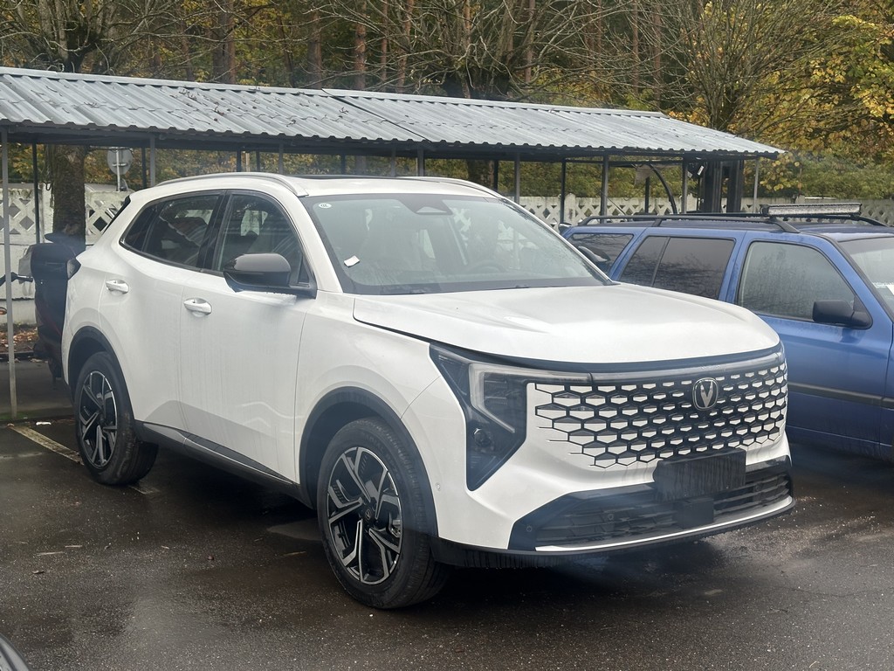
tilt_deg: -5.1
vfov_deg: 30.3
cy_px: 336
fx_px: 1240
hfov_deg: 39.7
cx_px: 447
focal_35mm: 48
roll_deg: -0.4
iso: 64
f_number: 1.78
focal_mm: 6.86
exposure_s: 1/767
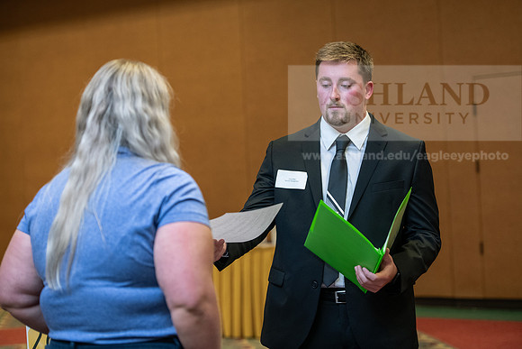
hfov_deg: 24.8
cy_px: 174
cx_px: 261
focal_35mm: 82
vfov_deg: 16.7
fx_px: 1189
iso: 1600
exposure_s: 1/200
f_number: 3.2
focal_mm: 82
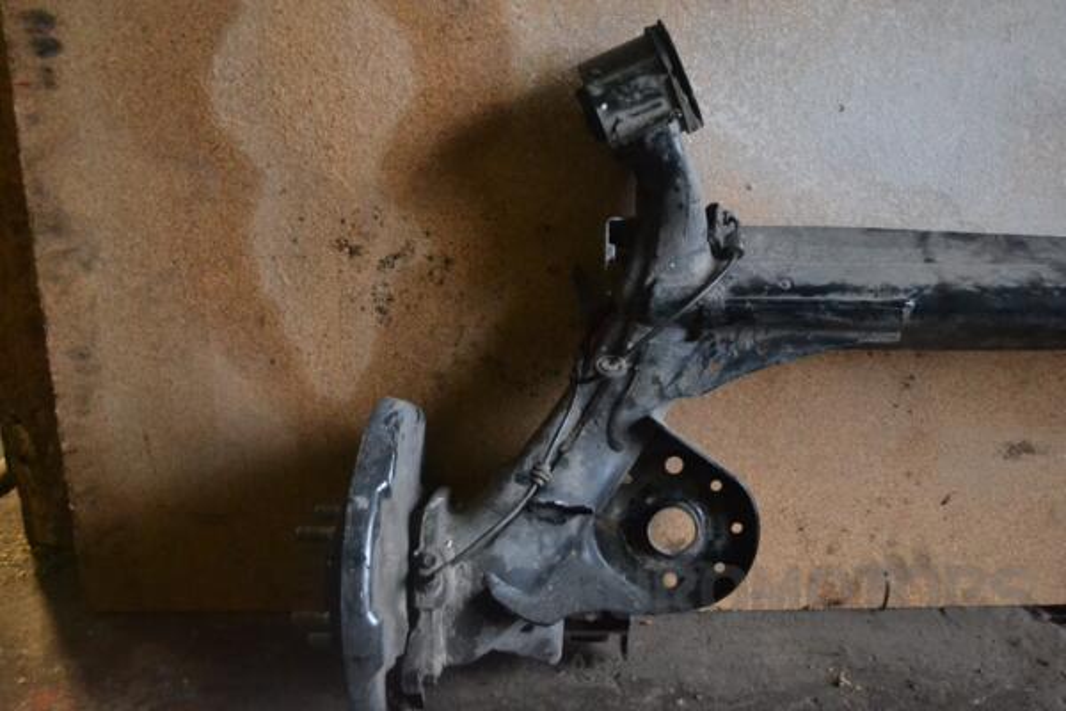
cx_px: 533
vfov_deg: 34.2
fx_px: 1155
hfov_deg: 49.6
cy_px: 356
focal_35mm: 39
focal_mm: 26
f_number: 4.2
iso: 3200
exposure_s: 1/20
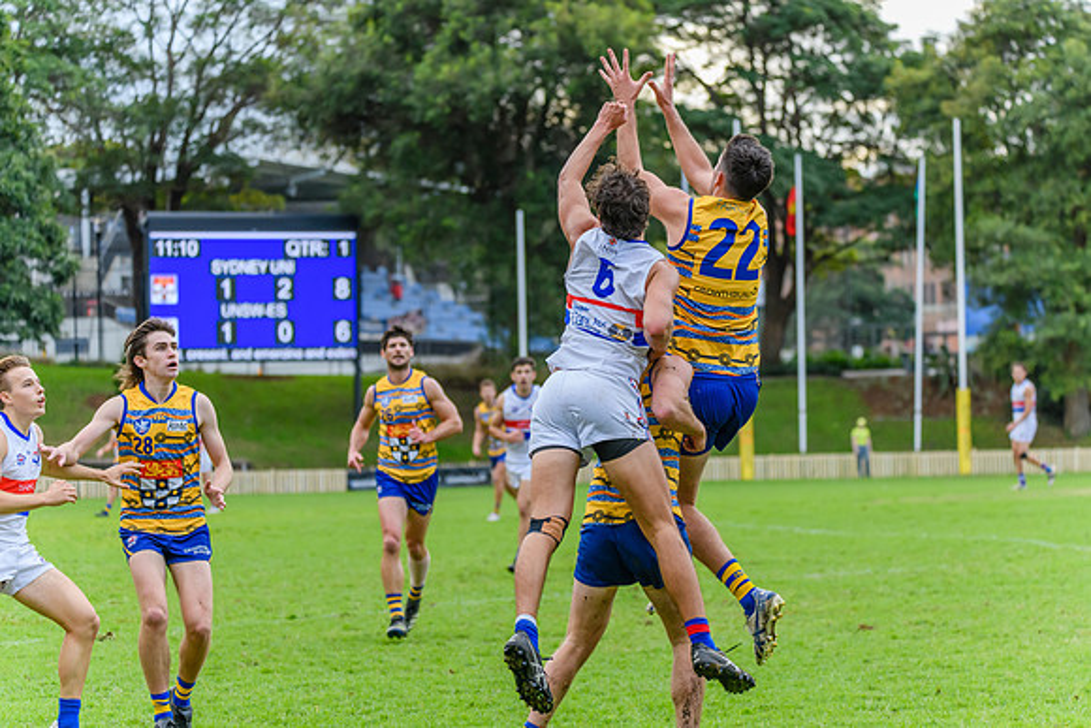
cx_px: 546
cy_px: 364
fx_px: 4547
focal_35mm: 150
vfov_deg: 9.2
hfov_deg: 13.7
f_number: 5
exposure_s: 1/1250
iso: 1400
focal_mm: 150
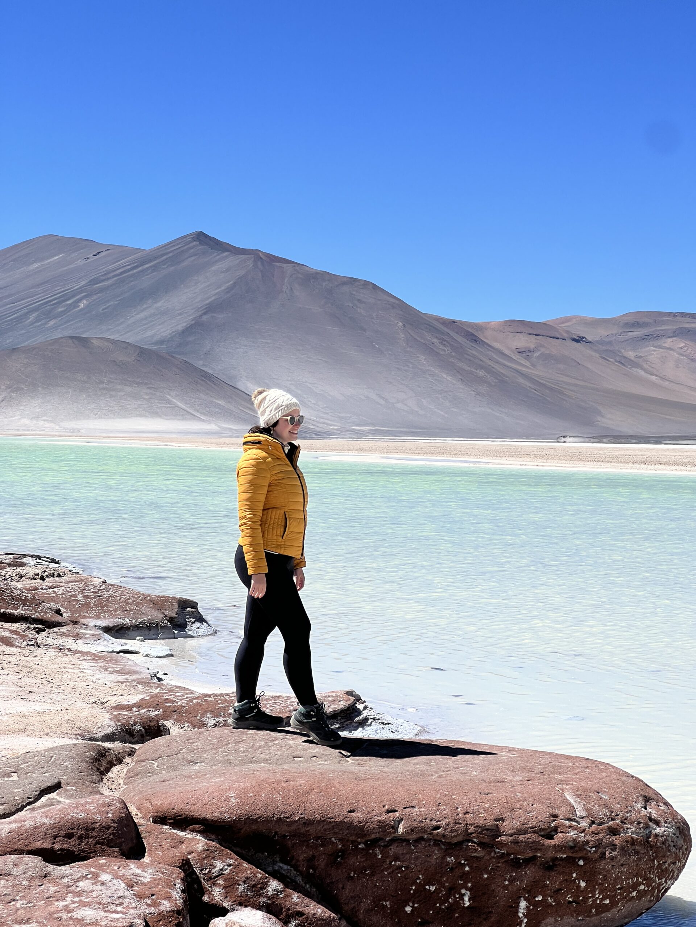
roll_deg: -1.3
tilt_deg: -1.9
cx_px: 348
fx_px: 2064
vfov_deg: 25.3
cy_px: 464
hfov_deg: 19.1
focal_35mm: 77
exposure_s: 1/1429
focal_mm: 9
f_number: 2.8
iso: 32
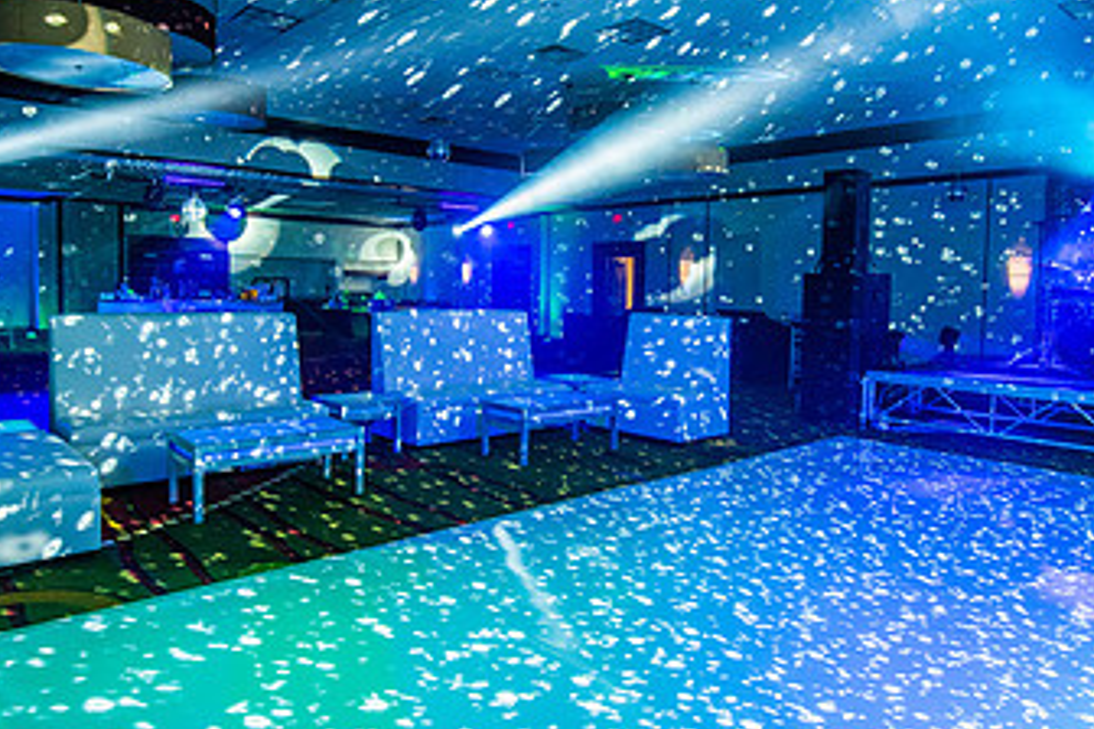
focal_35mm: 25
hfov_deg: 71.5
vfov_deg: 51.2
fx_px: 760
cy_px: 323
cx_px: 522
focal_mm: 14
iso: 800
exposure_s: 1/200
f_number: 5
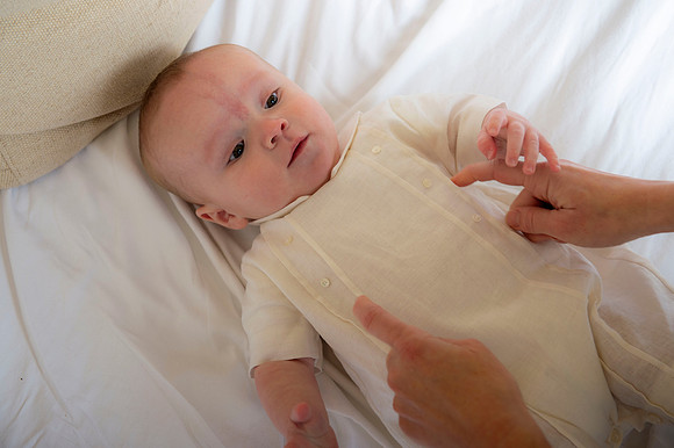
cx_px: 337
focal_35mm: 62
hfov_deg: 32.4
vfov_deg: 21.9
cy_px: 224
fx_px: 1160
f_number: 4.5
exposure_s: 1/200
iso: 250
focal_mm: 62
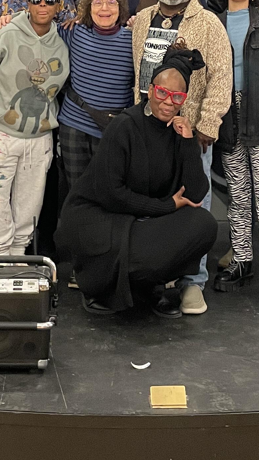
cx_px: 102
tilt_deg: +7.1
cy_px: -88
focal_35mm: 82
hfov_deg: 14.7
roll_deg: -0.6
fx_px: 1002
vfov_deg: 23.7
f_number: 1.6
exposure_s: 1/60
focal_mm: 4.2
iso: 160
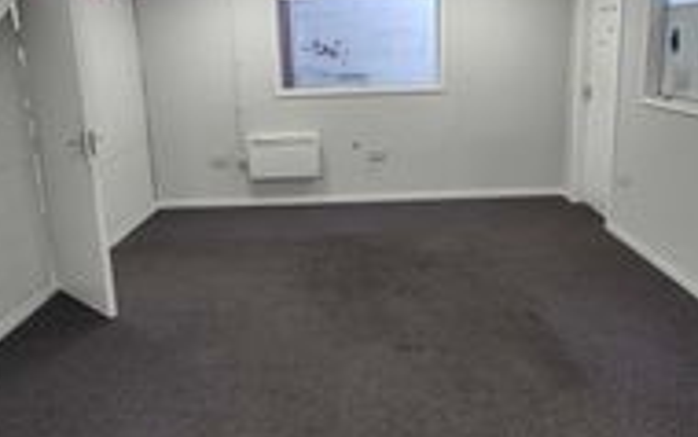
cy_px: 147
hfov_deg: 64.6
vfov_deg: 42.6
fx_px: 552
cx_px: 353
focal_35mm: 29
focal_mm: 1.74
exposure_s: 1/50
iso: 64
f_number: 2.2
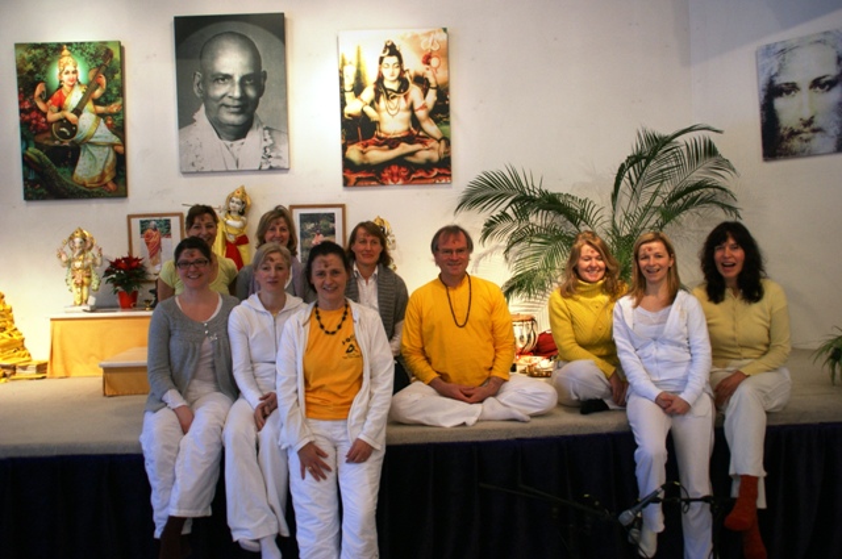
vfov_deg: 39.9
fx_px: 771
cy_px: 280
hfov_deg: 57.3
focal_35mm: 33
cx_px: 421
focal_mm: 22
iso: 400
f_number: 3.5
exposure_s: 1/40
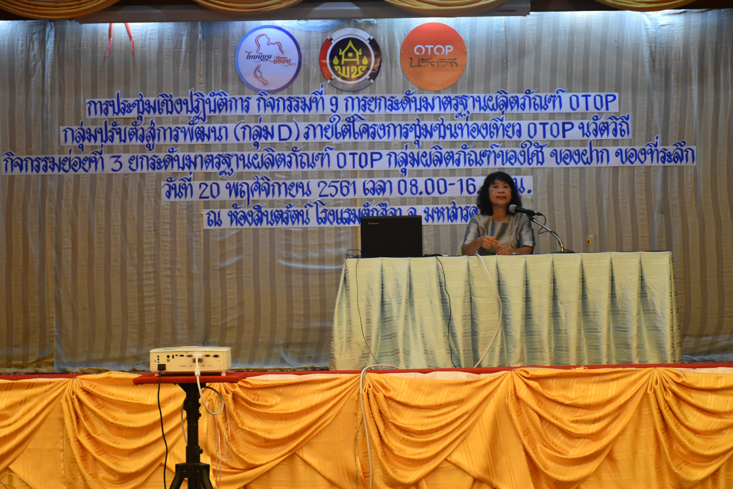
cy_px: 244
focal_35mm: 75
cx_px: 366
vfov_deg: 18.2
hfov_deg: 27.0
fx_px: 1527
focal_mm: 50
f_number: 4.8
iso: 1600
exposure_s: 1/60
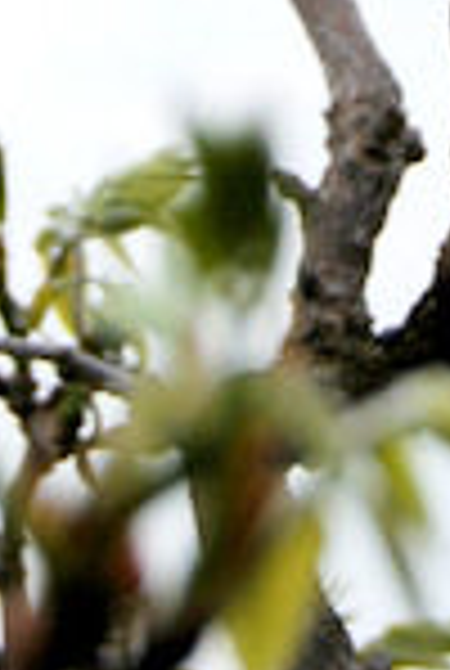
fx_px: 5879
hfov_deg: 4.4
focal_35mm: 315
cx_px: 324
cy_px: -634
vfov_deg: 6.4
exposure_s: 1/320
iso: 100
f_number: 9
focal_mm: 52
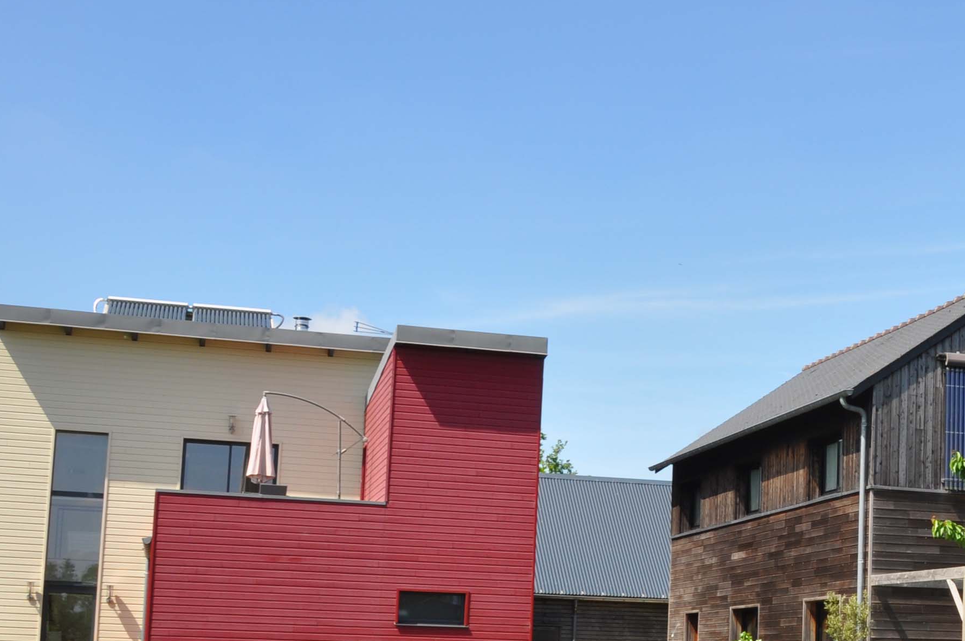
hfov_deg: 29.0
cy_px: 431
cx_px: 969
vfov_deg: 20.8
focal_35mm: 65
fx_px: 1740
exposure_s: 1/160
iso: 200
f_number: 13
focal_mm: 18
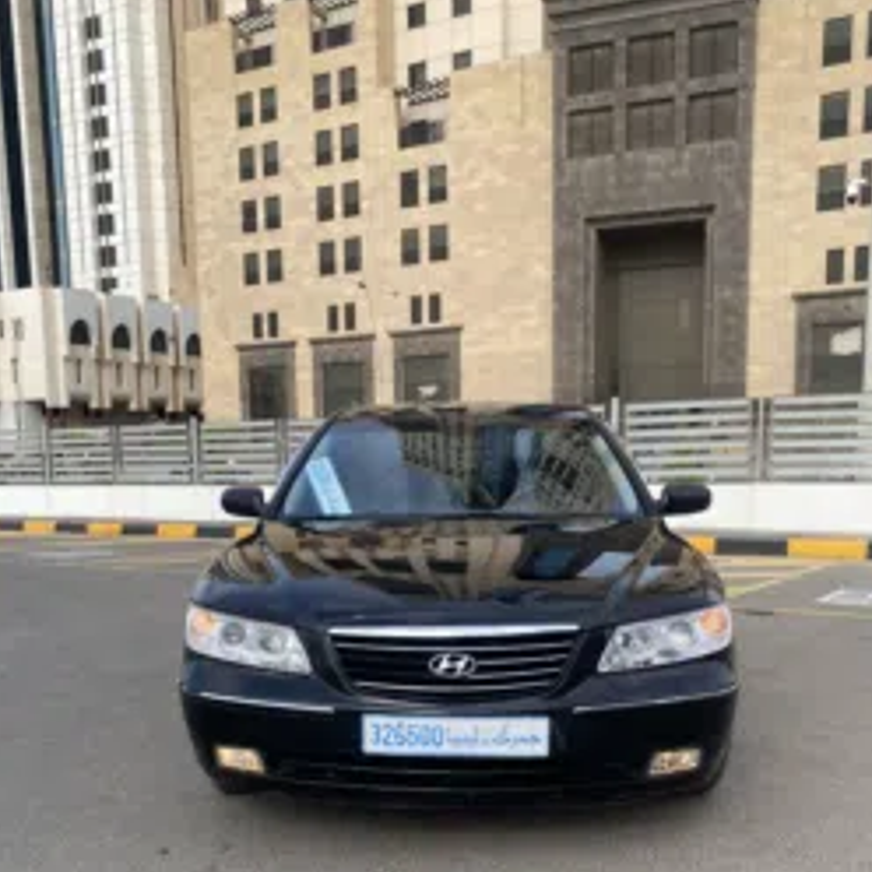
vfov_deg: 43.7
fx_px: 1054
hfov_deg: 44.9
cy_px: 636
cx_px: 429
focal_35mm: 37
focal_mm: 4.25
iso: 32
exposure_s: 1/1464
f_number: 1.8
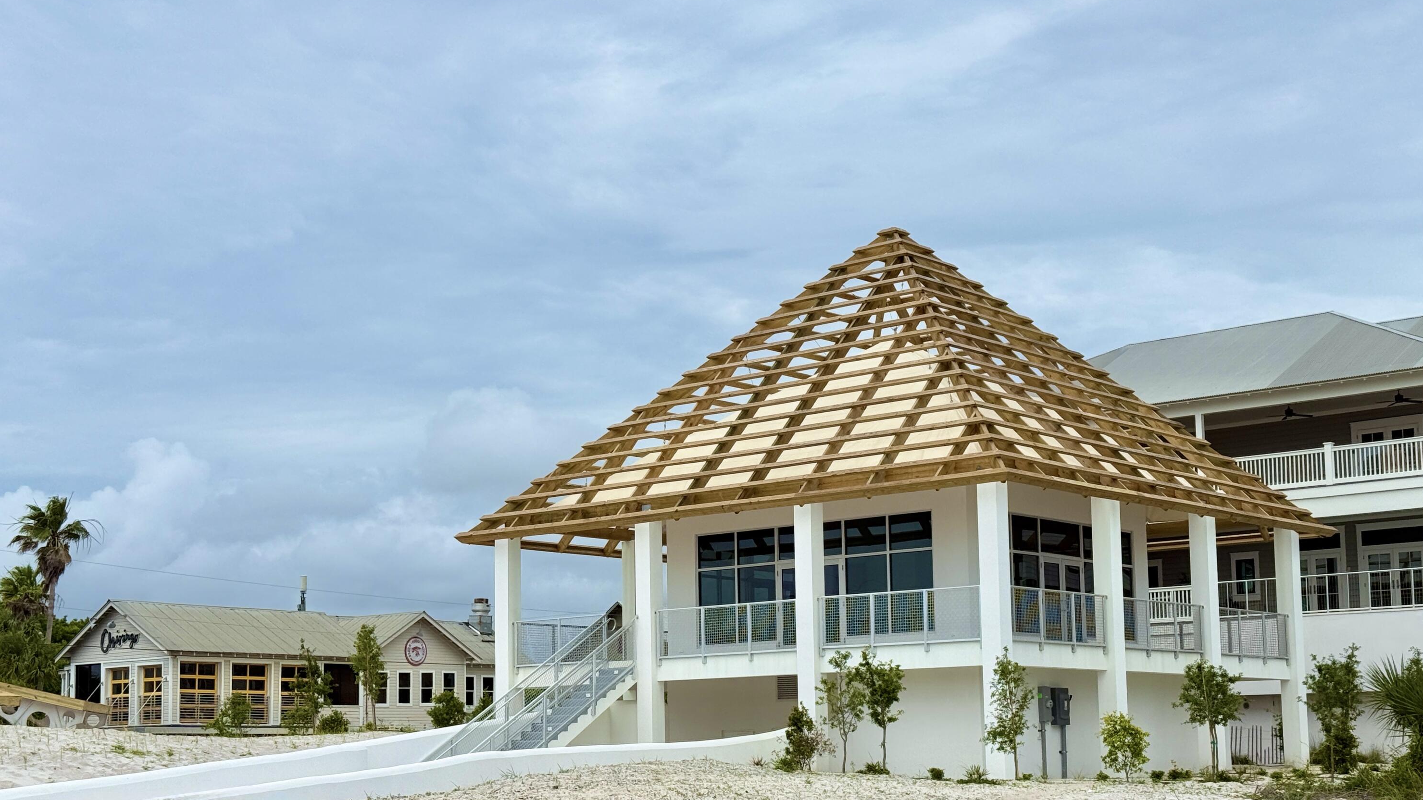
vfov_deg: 22.5
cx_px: 720
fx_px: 2000
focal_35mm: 53
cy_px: 534
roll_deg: +2.1
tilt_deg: +6.8
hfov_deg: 39.2
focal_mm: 6.76
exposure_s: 1/11364
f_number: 1.78
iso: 64
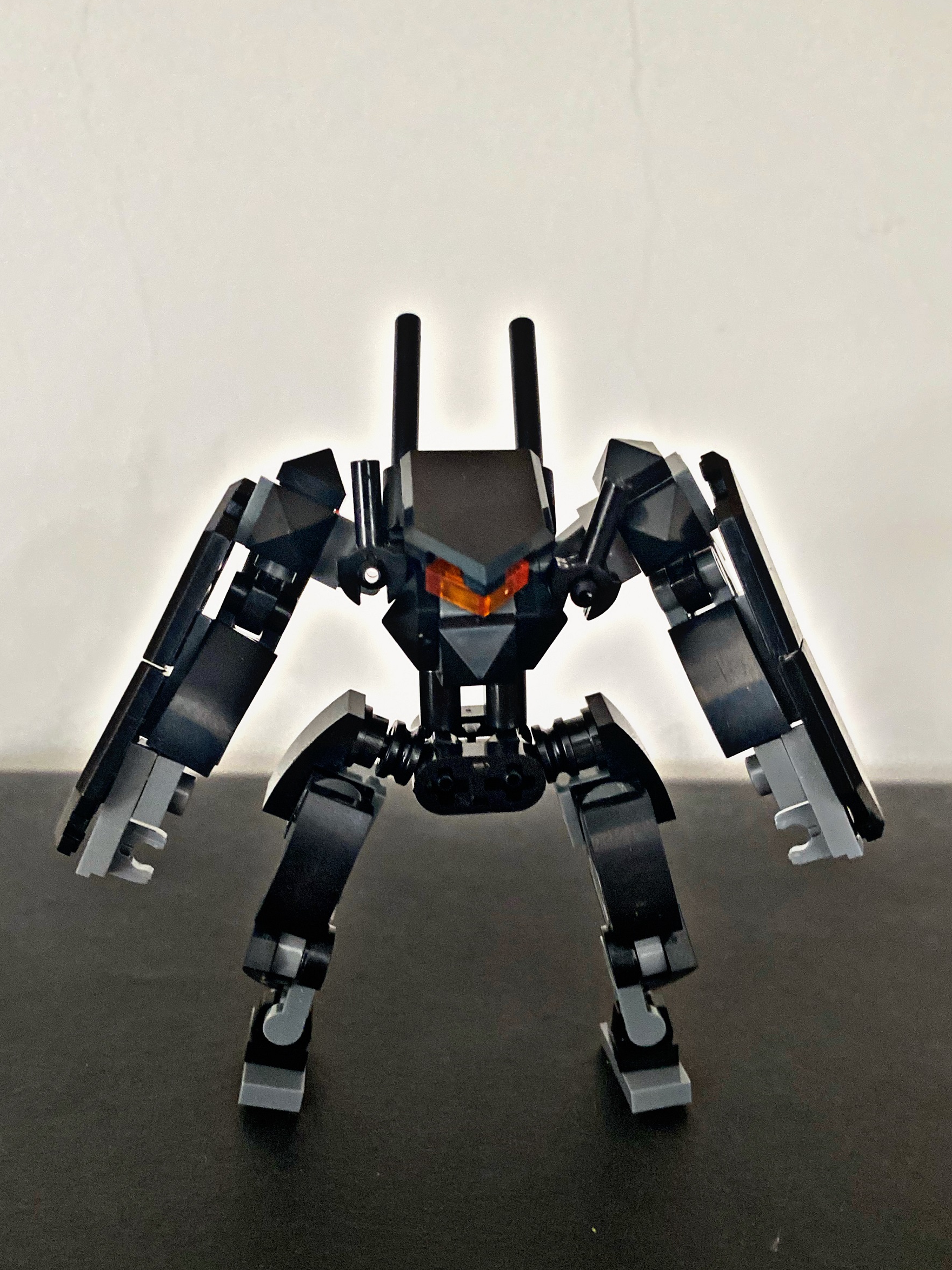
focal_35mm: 31
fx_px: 1137
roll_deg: -0.1
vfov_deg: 58.1
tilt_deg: -13.2
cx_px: 428
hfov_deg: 45.4
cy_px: 735
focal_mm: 4.25
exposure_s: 1/60
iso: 400
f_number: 1.8
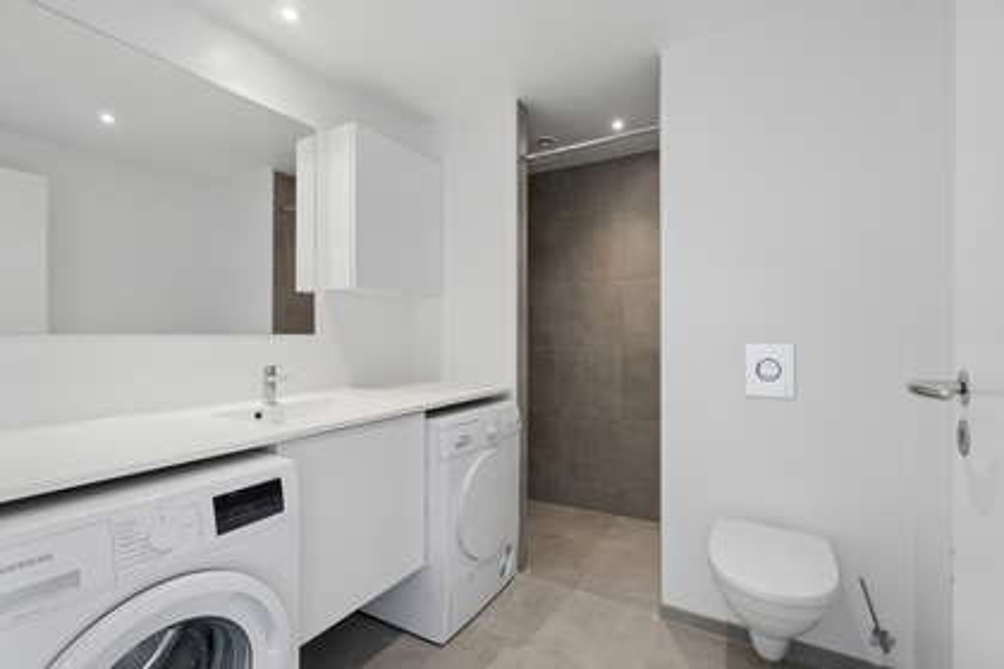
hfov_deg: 96.7
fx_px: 446
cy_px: 334
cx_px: 502
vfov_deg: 73.7
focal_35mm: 16
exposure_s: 1/15
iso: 200
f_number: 6.3
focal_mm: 16
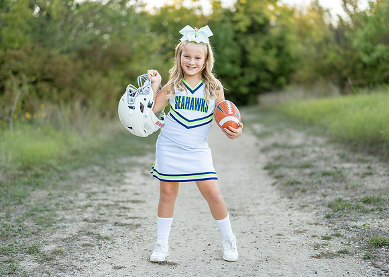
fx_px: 662
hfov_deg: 32.8
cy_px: 139
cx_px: 200
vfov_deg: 23.7
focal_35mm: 60
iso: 100
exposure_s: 1/640
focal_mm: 50
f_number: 1.2
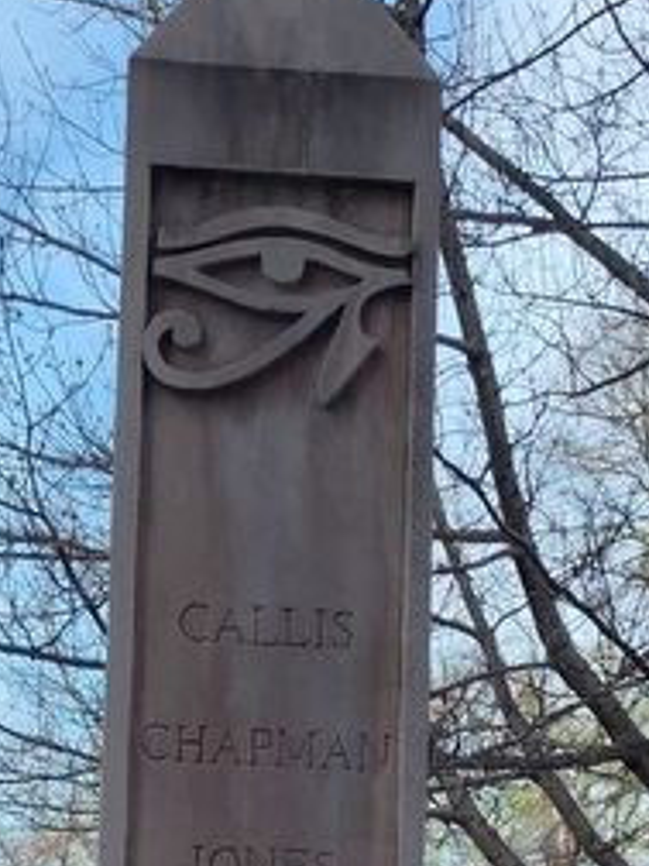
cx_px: 261
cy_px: 1268
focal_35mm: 73
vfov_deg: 22.4
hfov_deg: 20.1
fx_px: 1825
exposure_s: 1/1042
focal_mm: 5.56
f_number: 1.8
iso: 100
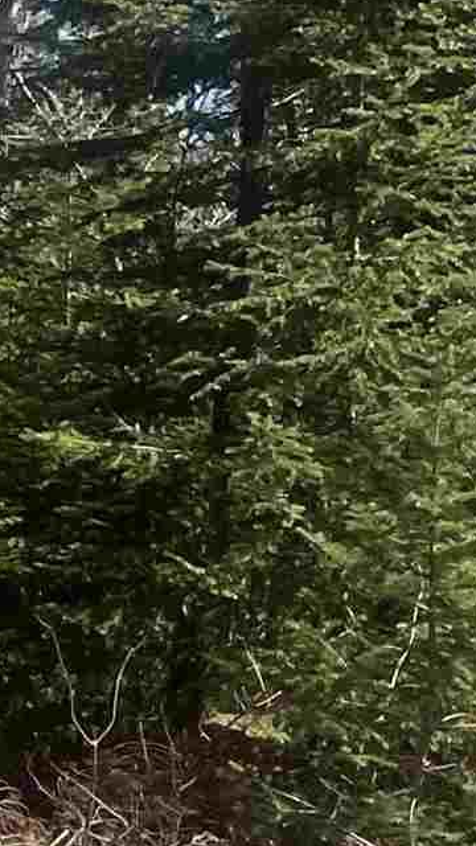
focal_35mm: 136
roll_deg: +2.7
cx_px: -1484
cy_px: 479
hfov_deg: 6.8
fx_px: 3052
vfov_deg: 15.8
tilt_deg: +0.0
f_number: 1.6
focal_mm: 5.1
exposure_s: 1/1695
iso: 50
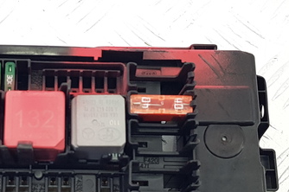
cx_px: 82
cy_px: 138
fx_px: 666
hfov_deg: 24.3
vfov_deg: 16.4
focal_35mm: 83
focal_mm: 4.2
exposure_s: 1/100
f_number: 1.7
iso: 80
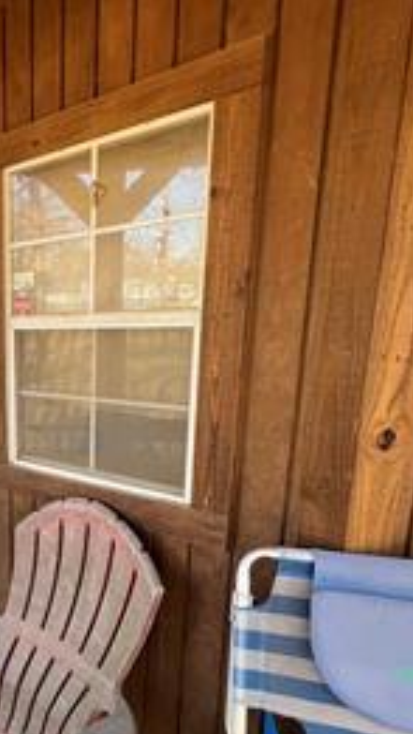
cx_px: -65
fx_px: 506
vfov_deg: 71.1
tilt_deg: -11.8
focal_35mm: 26
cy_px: 444
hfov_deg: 36.1
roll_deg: +5.3
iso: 50
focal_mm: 1.57
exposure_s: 1/99
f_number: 1.8
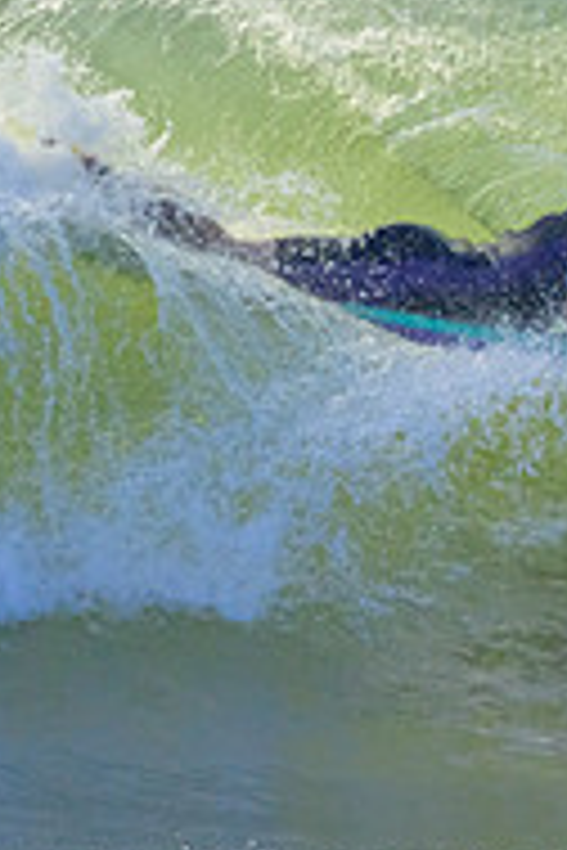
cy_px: 232
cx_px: 1089
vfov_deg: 0.8
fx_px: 57924
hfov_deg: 0.6
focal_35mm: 2452
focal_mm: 800
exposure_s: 1/2000
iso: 1400
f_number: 11
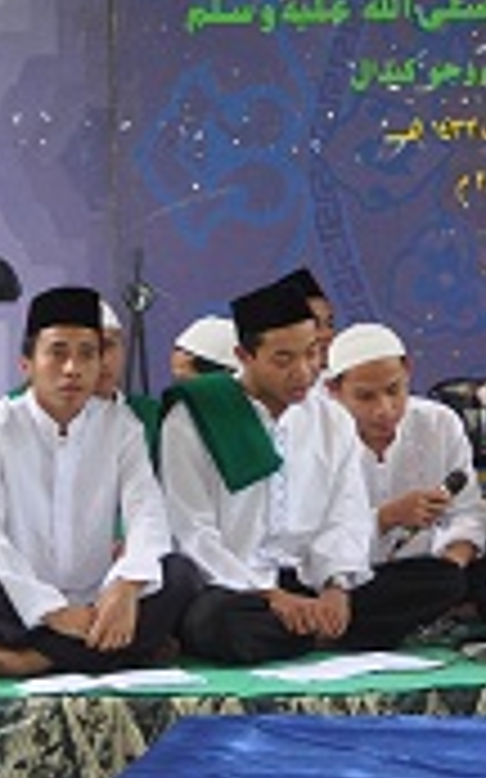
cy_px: 180
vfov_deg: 16.4
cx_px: 448
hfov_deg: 10.3
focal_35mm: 127
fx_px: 2694
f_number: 4.5
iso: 400
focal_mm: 28
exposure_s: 1/80
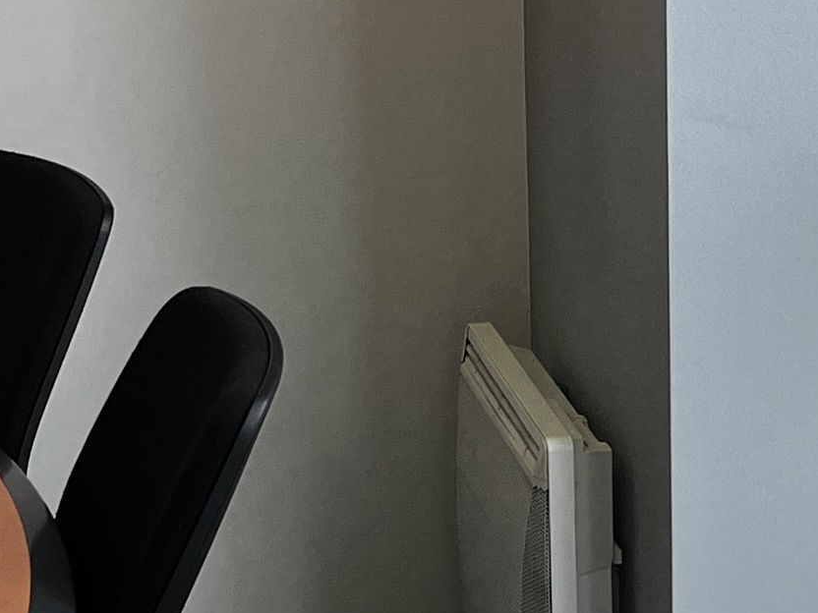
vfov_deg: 11.7
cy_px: 163
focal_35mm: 126
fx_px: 2977
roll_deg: +0.6
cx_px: 706
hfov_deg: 15.5
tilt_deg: -12.5
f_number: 1.5
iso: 50
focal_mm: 5.7
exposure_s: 1/330
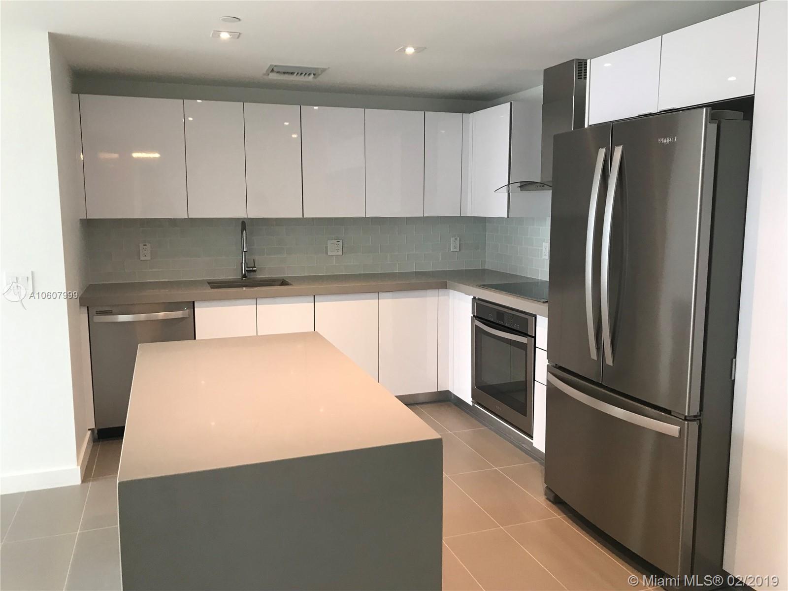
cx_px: 394
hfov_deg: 63.4
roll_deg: +0.3
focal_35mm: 28
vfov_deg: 49.7
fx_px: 637
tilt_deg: -7.3
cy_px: 296
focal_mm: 3.99
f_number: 1.8
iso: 25
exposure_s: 1/30
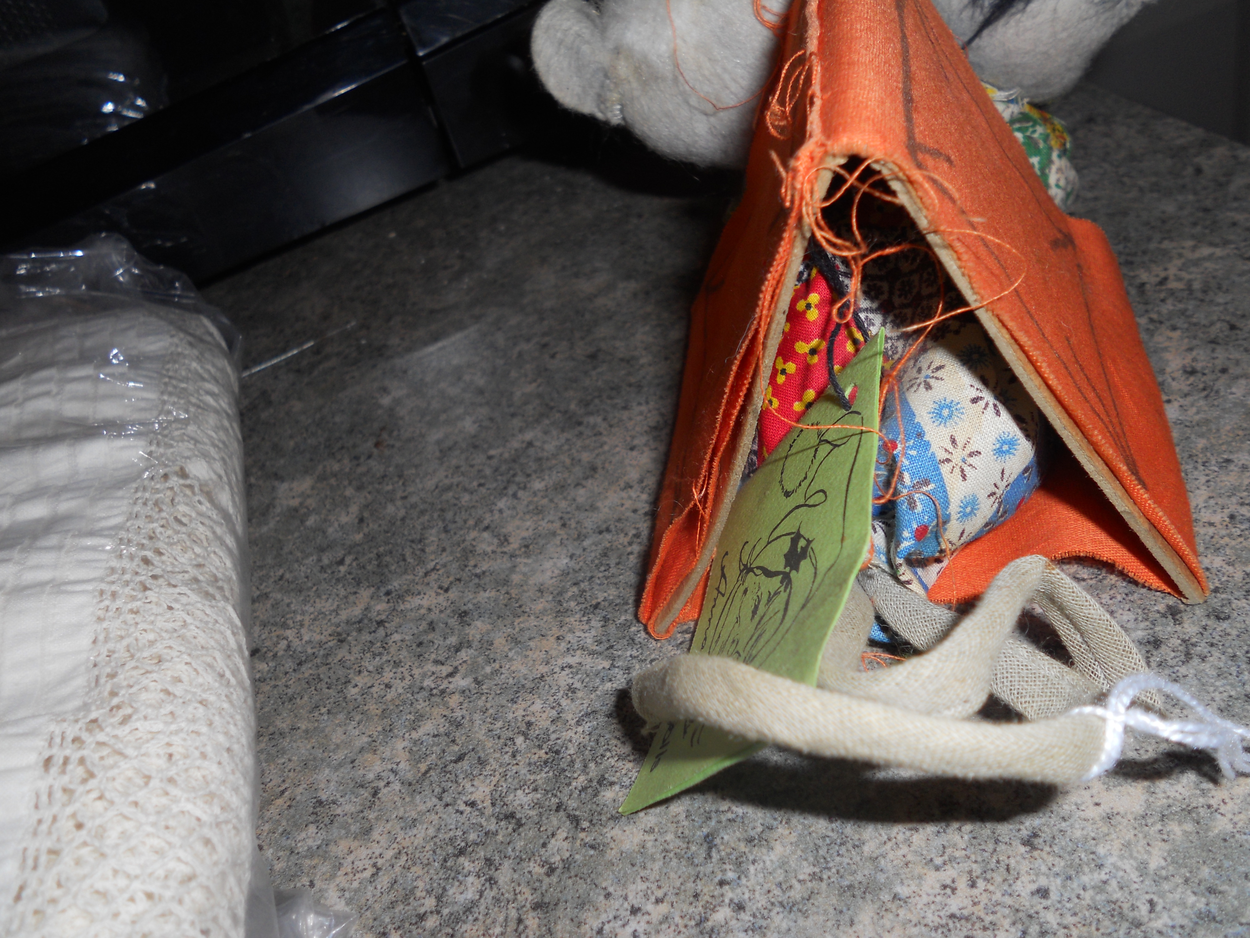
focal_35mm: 32
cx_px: 625
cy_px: 469
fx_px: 1156
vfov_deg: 44.2
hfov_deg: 56.8
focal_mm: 5.8
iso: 80
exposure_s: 1/25
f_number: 8.8
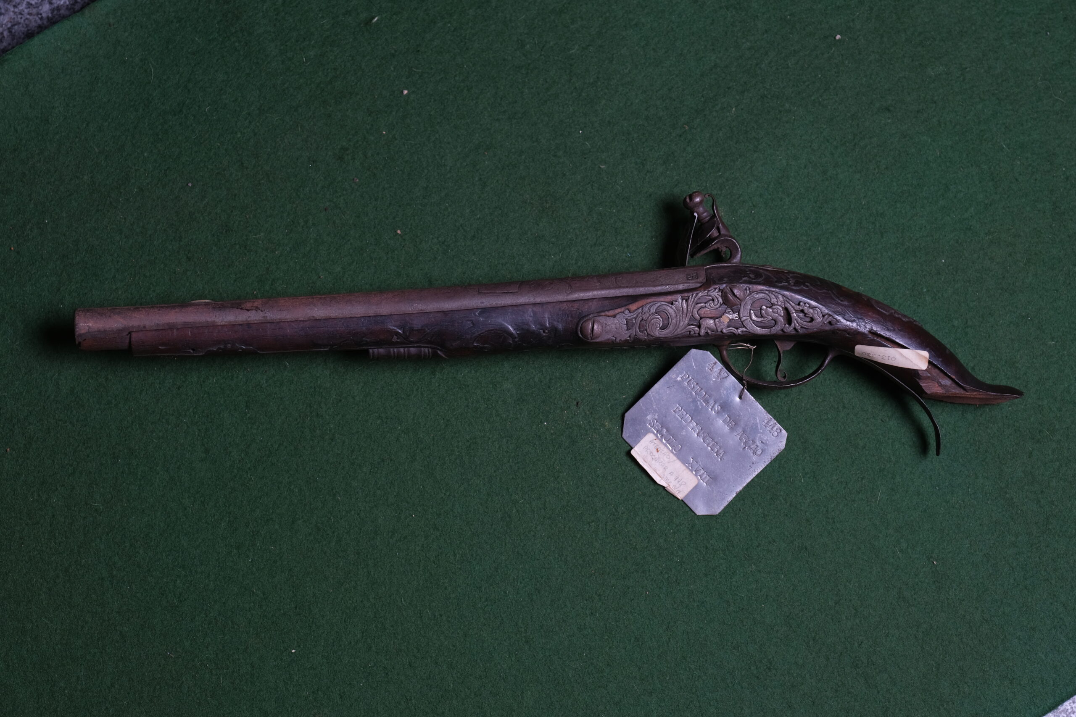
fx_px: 2182
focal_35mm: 73
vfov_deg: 18.7
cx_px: 538
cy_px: 358
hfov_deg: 27.7
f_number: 5.6
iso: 320
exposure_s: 1/160
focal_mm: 48.5
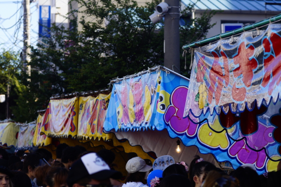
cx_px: 140
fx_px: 1170
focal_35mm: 150
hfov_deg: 13.7
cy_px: 94
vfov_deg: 9.1
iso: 200
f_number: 5
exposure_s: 1/500
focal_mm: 100
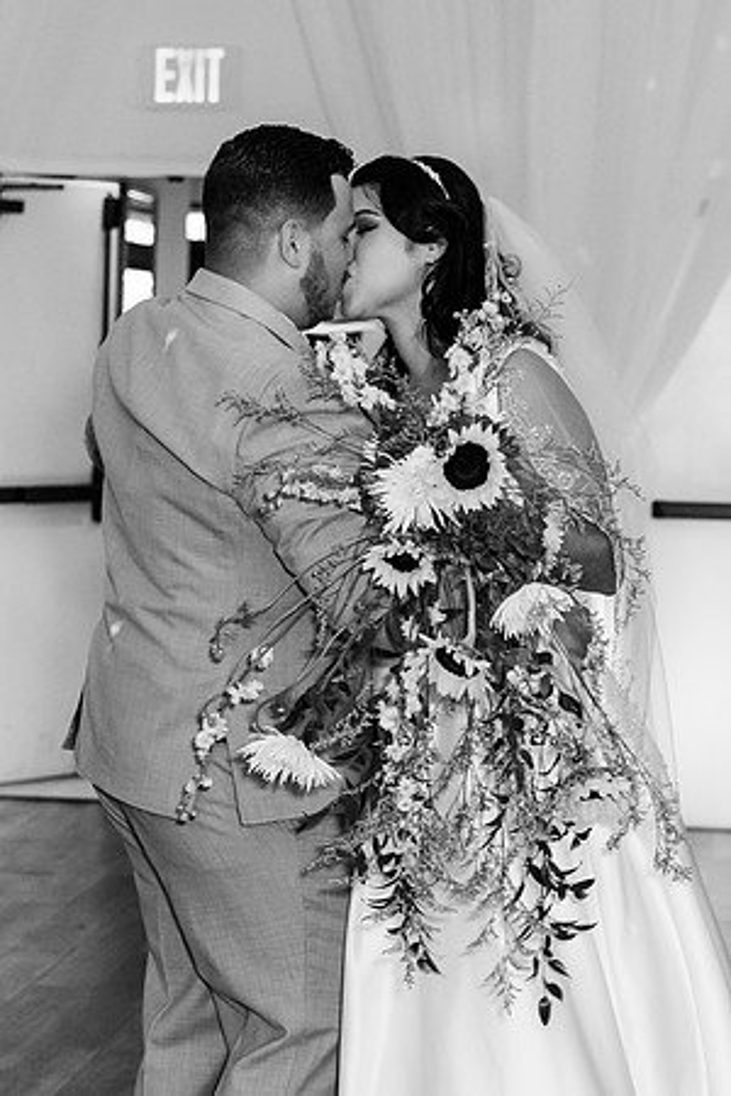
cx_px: 112
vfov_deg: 18.2
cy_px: 688
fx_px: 3413
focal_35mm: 112
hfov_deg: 12.2
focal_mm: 55
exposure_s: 1/125
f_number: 4
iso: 3200
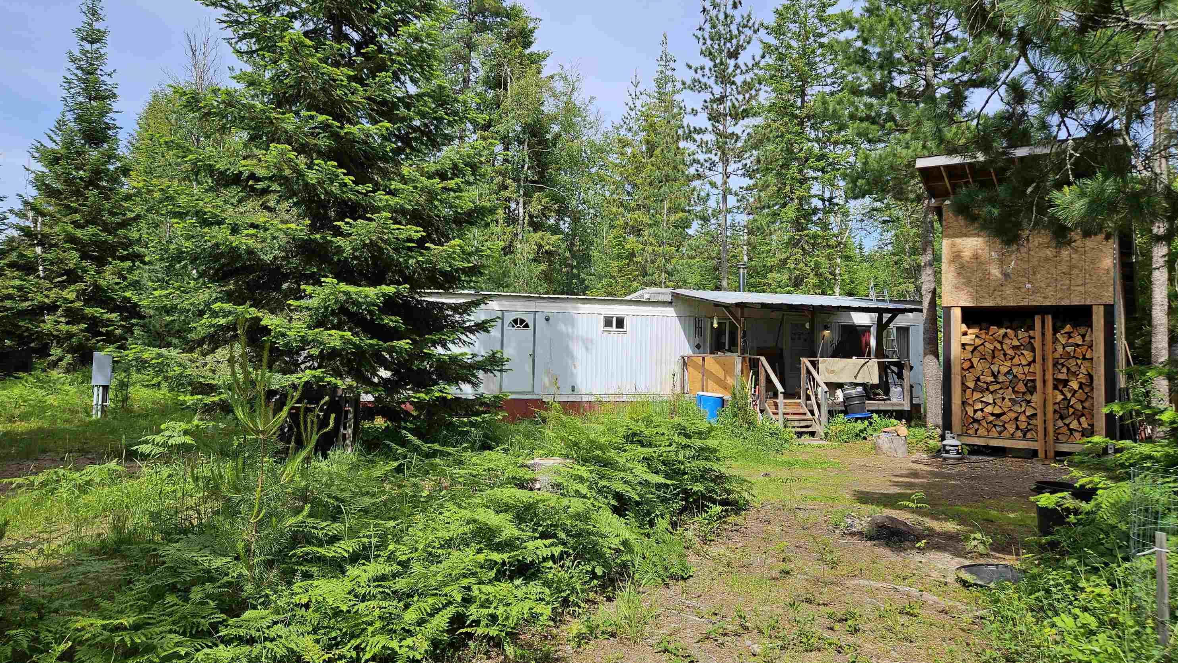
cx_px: 611
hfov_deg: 71.9
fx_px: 812
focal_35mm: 26
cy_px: 311
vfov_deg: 44.4
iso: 25
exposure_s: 1/1593
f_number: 1.8
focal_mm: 5.4
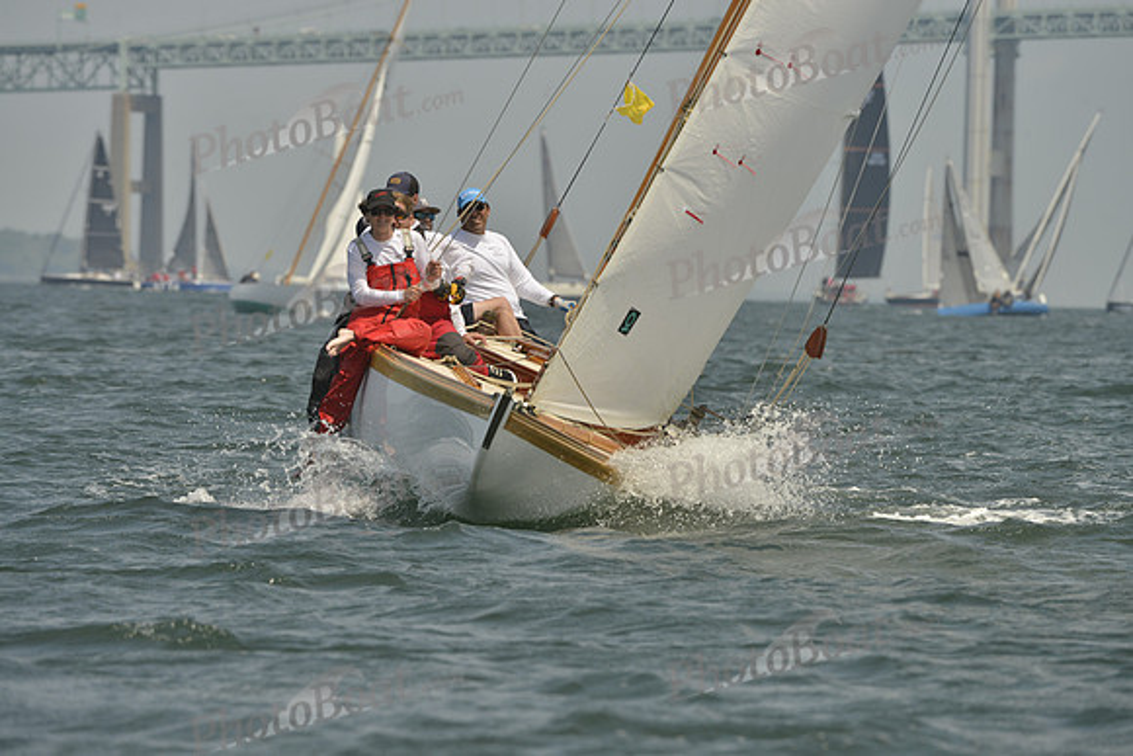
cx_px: 566
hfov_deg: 5.4
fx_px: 11962
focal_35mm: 380
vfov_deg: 3.6
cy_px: 378
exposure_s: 1/1000
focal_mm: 380
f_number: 10
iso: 280
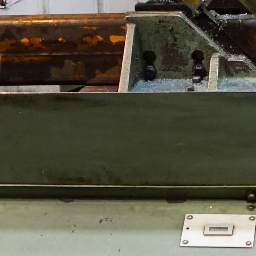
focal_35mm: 157
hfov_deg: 11.1
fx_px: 1314
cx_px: 235
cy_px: 137
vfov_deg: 11.1
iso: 800
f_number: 4
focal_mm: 16
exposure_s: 1/60
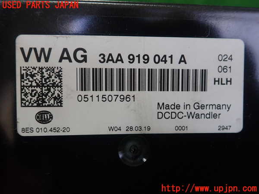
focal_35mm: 30
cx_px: 130
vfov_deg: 46.8
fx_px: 224
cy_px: 97
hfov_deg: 60.0
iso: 160
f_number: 2.3
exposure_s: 1/125
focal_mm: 5.5
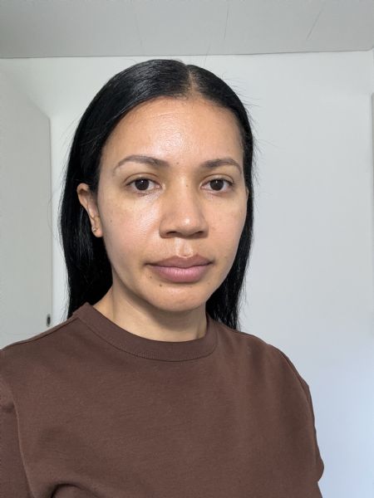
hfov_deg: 46.8
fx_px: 432
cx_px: 187
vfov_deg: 60.0
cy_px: 249
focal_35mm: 30
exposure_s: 1/119
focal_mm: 2.69
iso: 80
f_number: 1.9
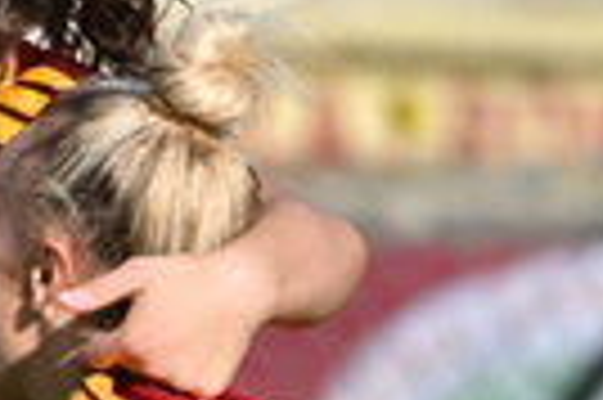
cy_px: 1052
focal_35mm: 3061
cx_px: 58
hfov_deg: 0.7
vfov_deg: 0.4
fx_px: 51209
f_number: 4.5
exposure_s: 1/1250
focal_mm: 400
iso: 160
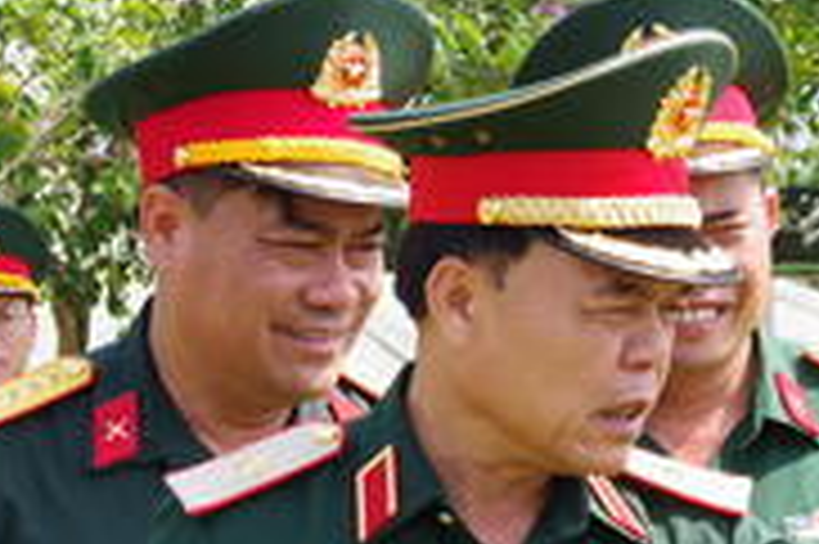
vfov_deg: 5.7
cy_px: 589
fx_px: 5410
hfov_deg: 8.6
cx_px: 706
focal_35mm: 238
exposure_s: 1/180
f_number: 11
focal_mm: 48
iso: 400
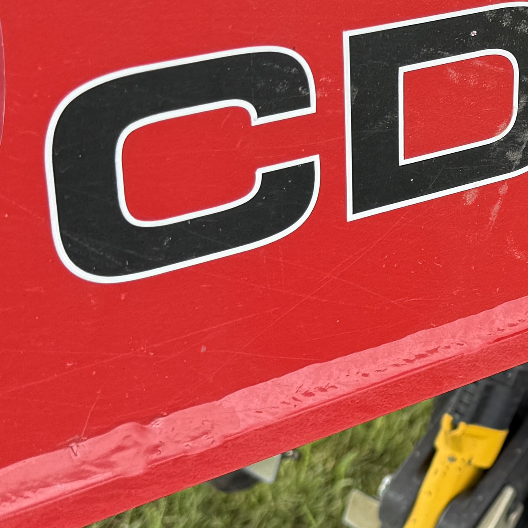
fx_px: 1639
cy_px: 258
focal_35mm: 95
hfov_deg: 16.7
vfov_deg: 18.3
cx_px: 774
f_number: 1.78
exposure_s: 1/261
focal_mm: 6.76
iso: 80
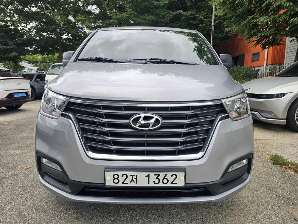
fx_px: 198
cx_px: 149
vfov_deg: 58.9
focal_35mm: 23
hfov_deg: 73.9
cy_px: 112
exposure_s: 1/232
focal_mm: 6.3
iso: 10
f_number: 1.7
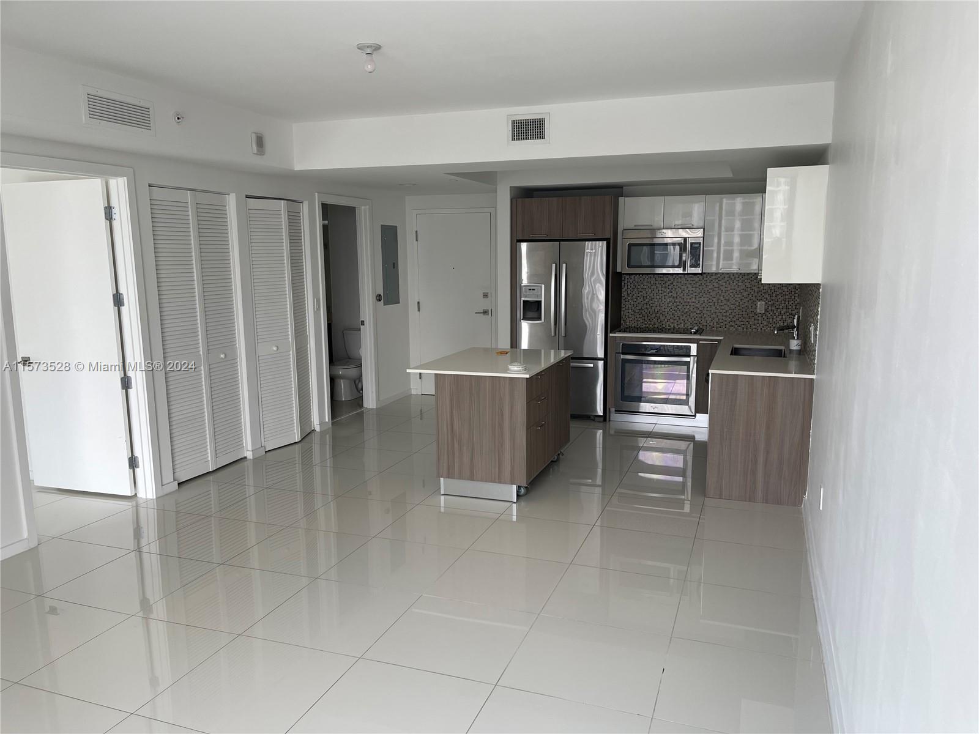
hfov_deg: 69.4
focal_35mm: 25
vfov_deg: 54.9
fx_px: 707
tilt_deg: -10.1
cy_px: 367
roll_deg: +0.3
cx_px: 490
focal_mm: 5.1
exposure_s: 1/121
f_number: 1.6
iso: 32
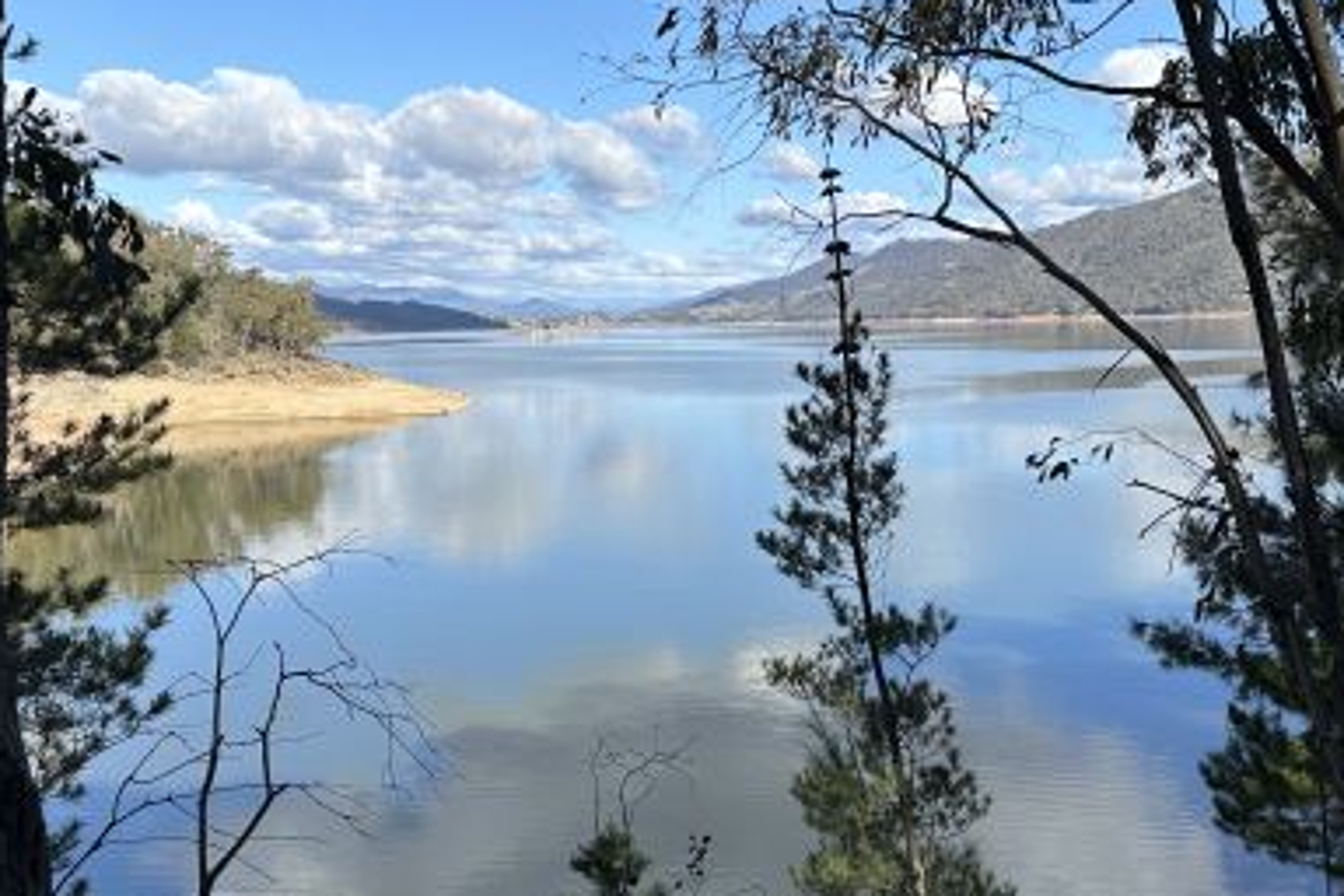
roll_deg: +1.3
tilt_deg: -4.7
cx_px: 732
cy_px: 420
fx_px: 1456
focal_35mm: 39
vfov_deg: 34.2
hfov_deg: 49.5
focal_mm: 6.86
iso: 80
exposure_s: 1/3597
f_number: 1.78
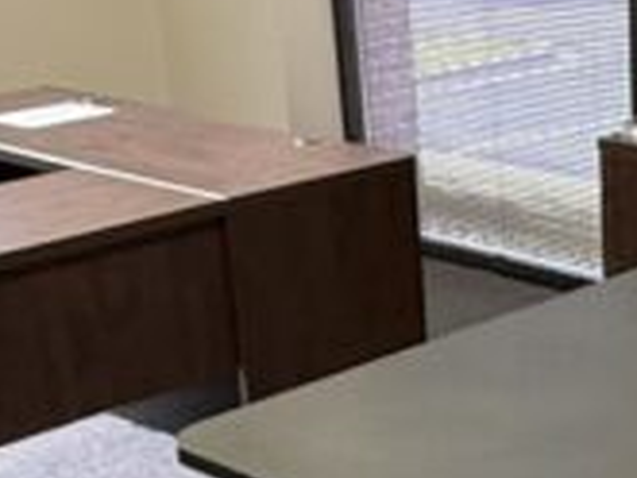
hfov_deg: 21.5
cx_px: 668
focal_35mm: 87
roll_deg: +2.0
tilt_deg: -20.2
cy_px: 370
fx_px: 1602
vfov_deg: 16.9
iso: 250
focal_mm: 2.22
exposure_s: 1/60
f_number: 2.2
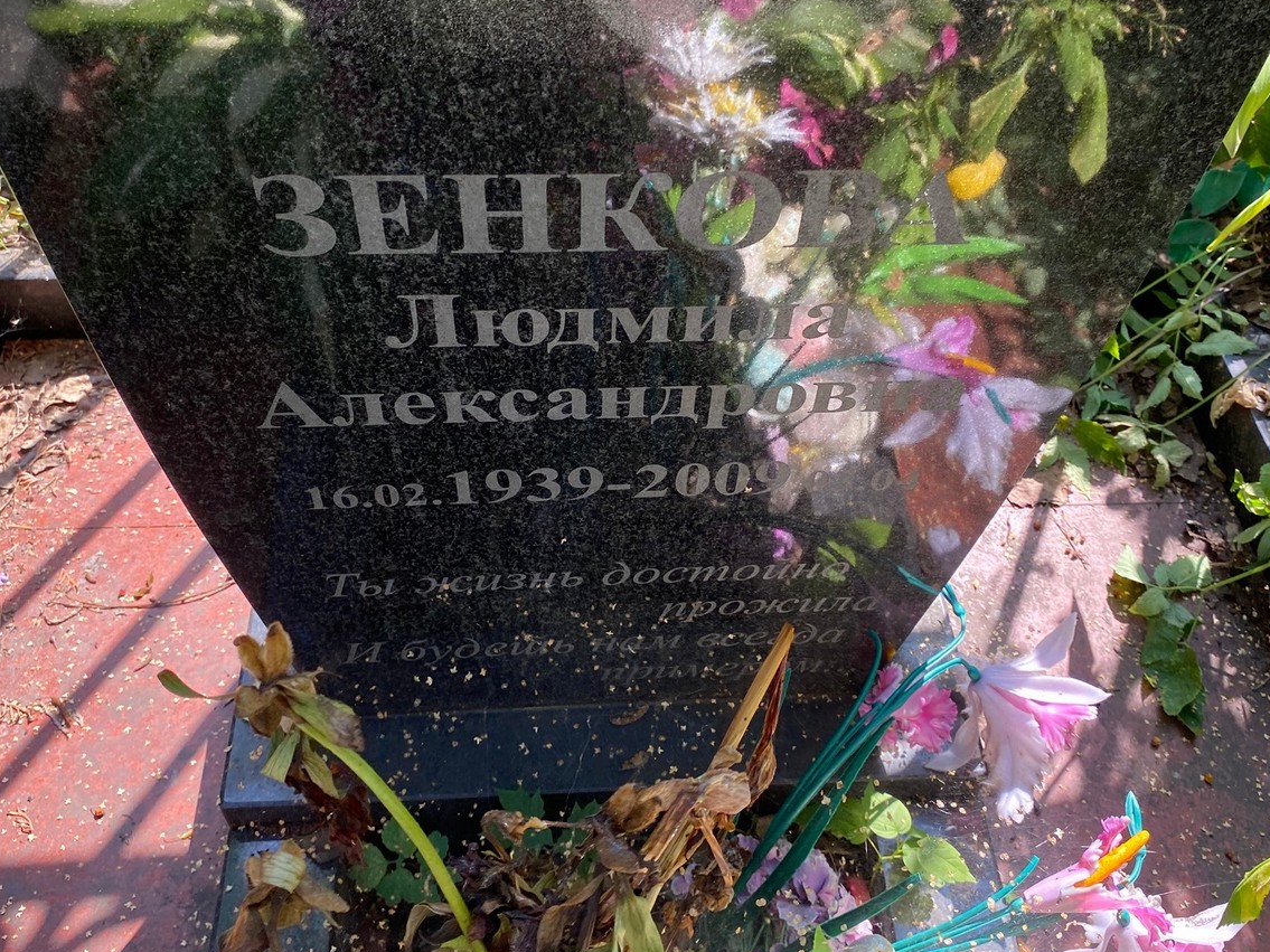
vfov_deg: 42.8
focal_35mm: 33
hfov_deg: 55.4
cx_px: 645
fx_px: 1211
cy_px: 405
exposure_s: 1/317
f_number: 1.8
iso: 32
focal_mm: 4.25
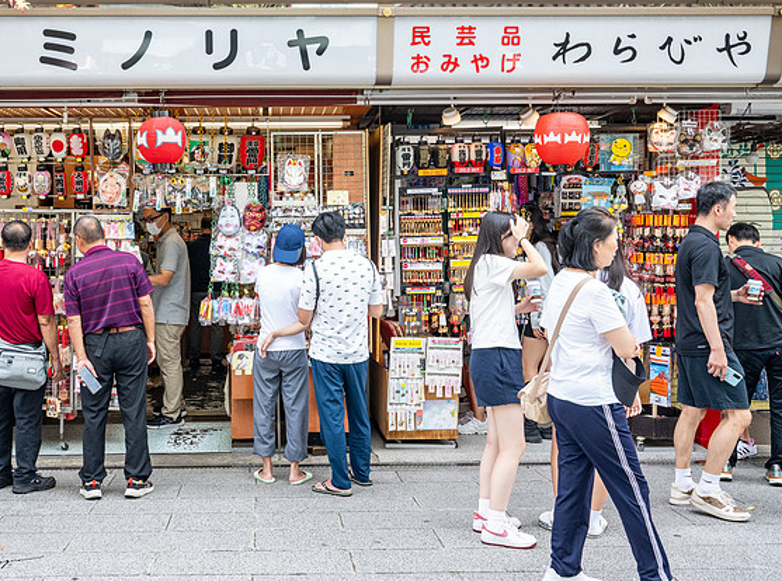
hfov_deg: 46.4
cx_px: 279
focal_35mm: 40
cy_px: 231
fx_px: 901
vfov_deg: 35.6
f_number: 8
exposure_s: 1/320
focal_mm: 29.5
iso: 1250
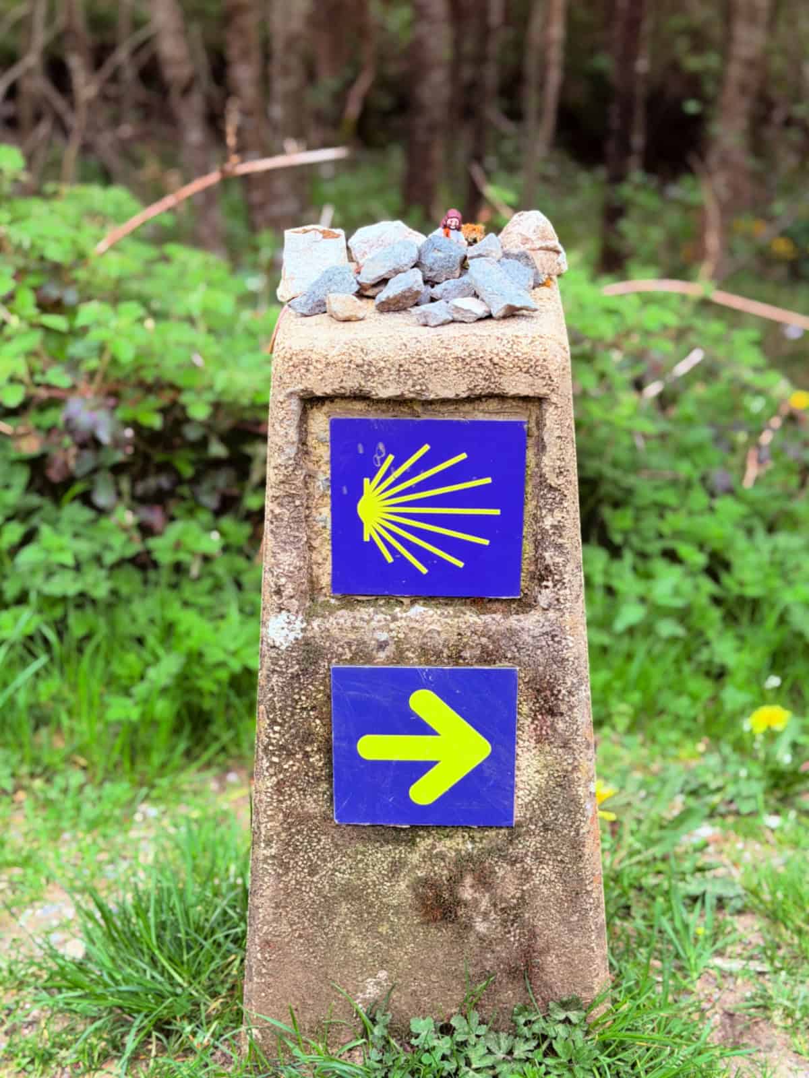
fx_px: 1496
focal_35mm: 48
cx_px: 404
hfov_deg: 30.3
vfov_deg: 39.7
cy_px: 539
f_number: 1.8
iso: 64
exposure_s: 1/390
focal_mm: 6.8
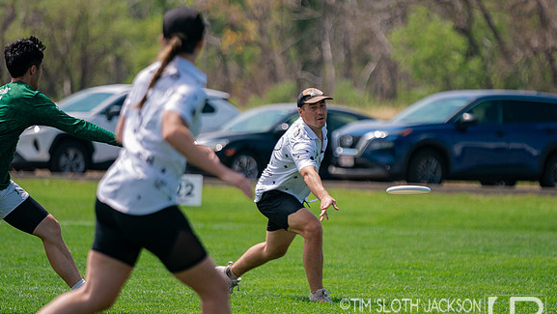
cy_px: 157
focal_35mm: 306
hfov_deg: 7.0
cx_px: 338
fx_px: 4521
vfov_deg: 4.0
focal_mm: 200
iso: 640
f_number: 2.8
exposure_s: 1/8000
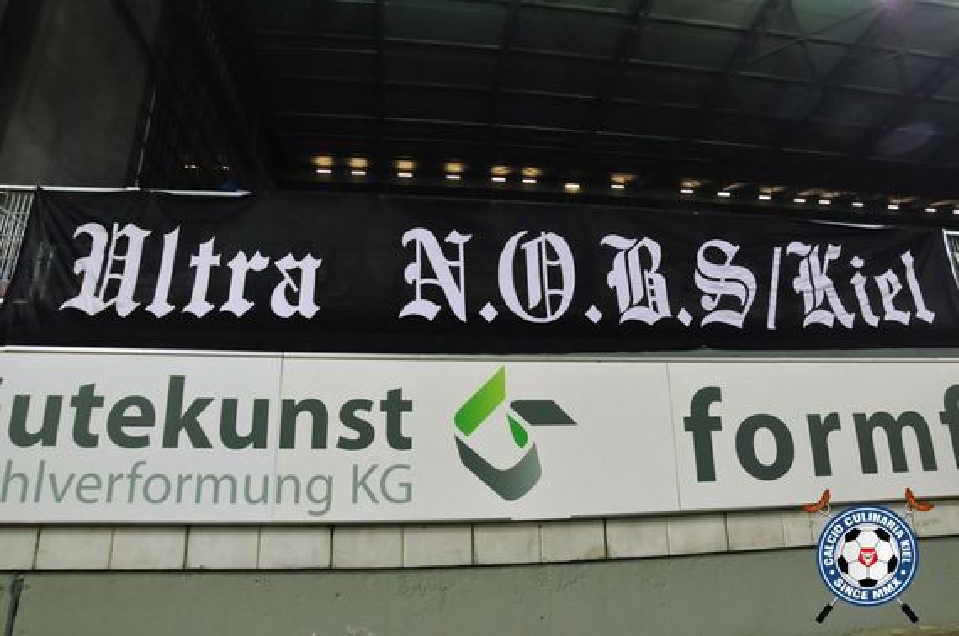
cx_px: 480
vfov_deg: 59.3
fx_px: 558
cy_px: 318
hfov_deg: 81.3
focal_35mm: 21
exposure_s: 1/500
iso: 2500
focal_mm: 14
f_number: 4
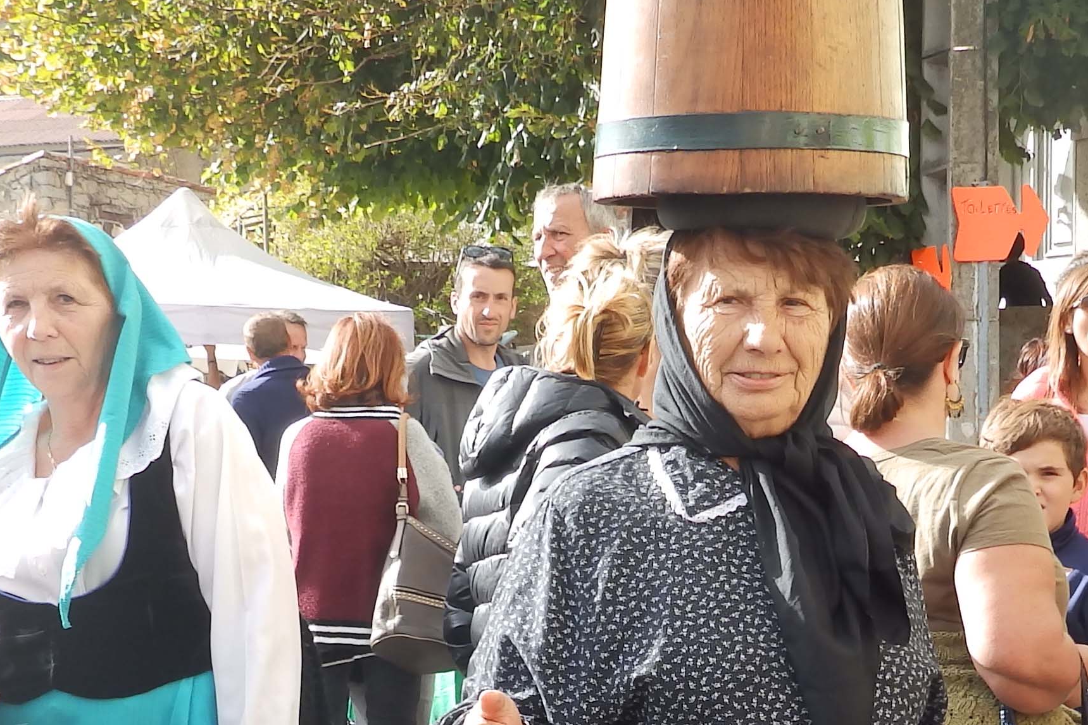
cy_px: 802
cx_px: 654
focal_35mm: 83
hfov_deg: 24.4
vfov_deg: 16.0
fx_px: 2508
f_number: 4
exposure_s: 1/160
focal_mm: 5.7
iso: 80
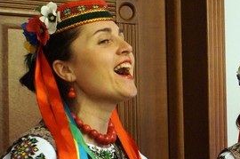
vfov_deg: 10.0
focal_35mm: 136
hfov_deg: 14.8
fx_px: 907
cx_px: 254
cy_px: 146
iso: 3200
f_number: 5.6
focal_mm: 35
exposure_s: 1/50
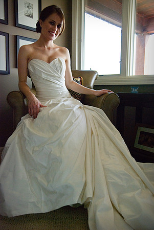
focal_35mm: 33
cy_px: 115
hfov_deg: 40.1
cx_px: 77
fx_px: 211
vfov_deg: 57.2
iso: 640
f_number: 3.5
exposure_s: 1/400
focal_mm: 22
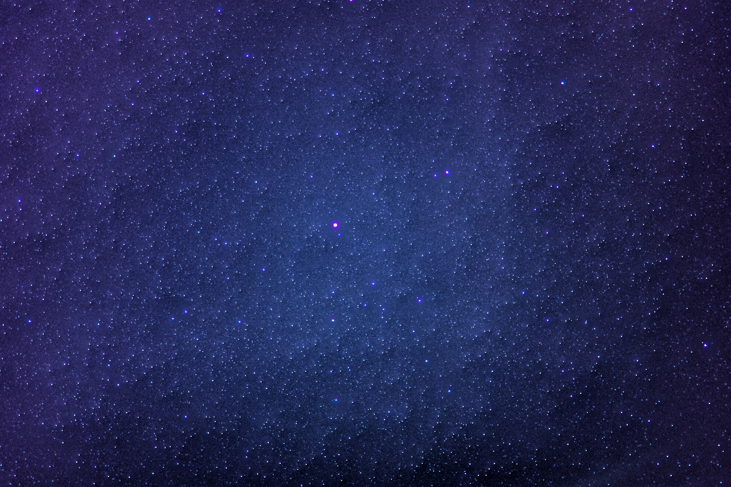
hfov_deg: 24.5
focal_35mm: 83
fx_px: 1685
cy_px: 218
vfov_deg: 16.5
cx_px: 349
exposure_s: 30
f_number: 1.8
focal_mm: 50
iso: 3200
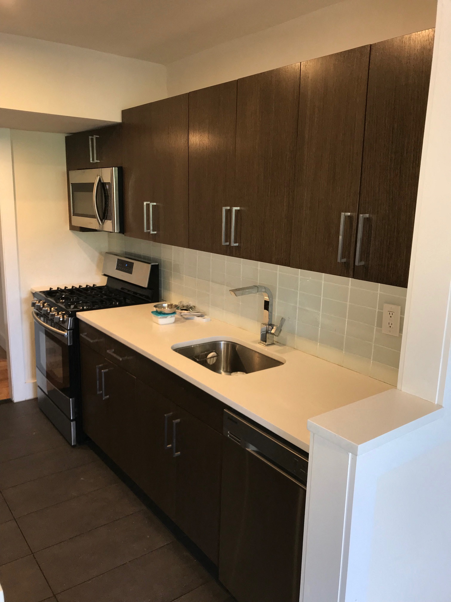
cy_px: 301
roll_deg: -1.6
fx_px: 486
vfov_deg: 63.4
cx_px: 226
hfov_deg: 49.7
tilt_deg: -11.6
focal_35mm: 28
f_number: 1.8
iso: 32
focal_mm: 3.99
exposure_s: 1/30
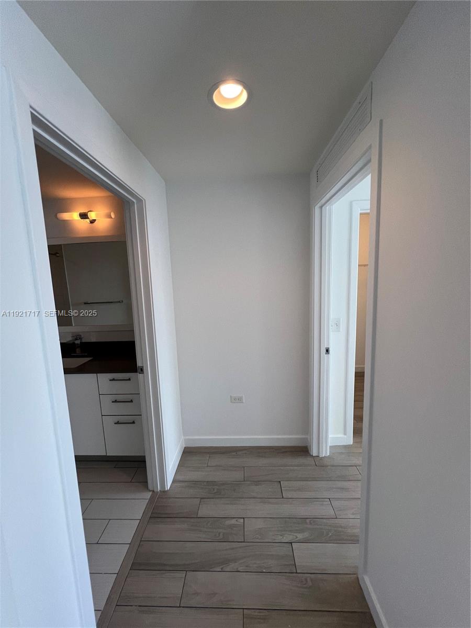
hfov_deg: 89.9
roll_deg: +2.3
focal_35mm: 13
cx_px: 236
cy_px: 314
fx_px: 236
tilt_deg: -7.3
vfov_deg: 106.2
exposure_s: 1/120
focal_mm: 1.57
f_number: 1.8
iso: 80
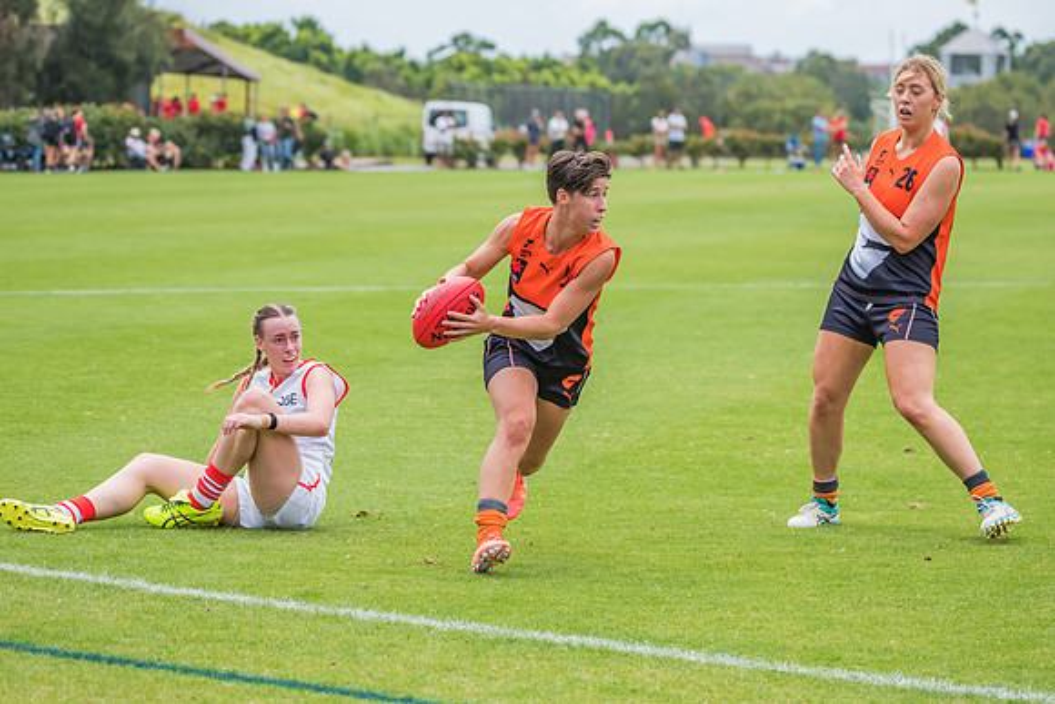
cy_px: 354
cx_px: 559
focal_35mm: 166
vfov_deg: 8.3
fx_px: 4863
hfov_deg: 12.4
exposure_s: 1/1600
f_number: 7.1
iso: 800
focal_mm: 150
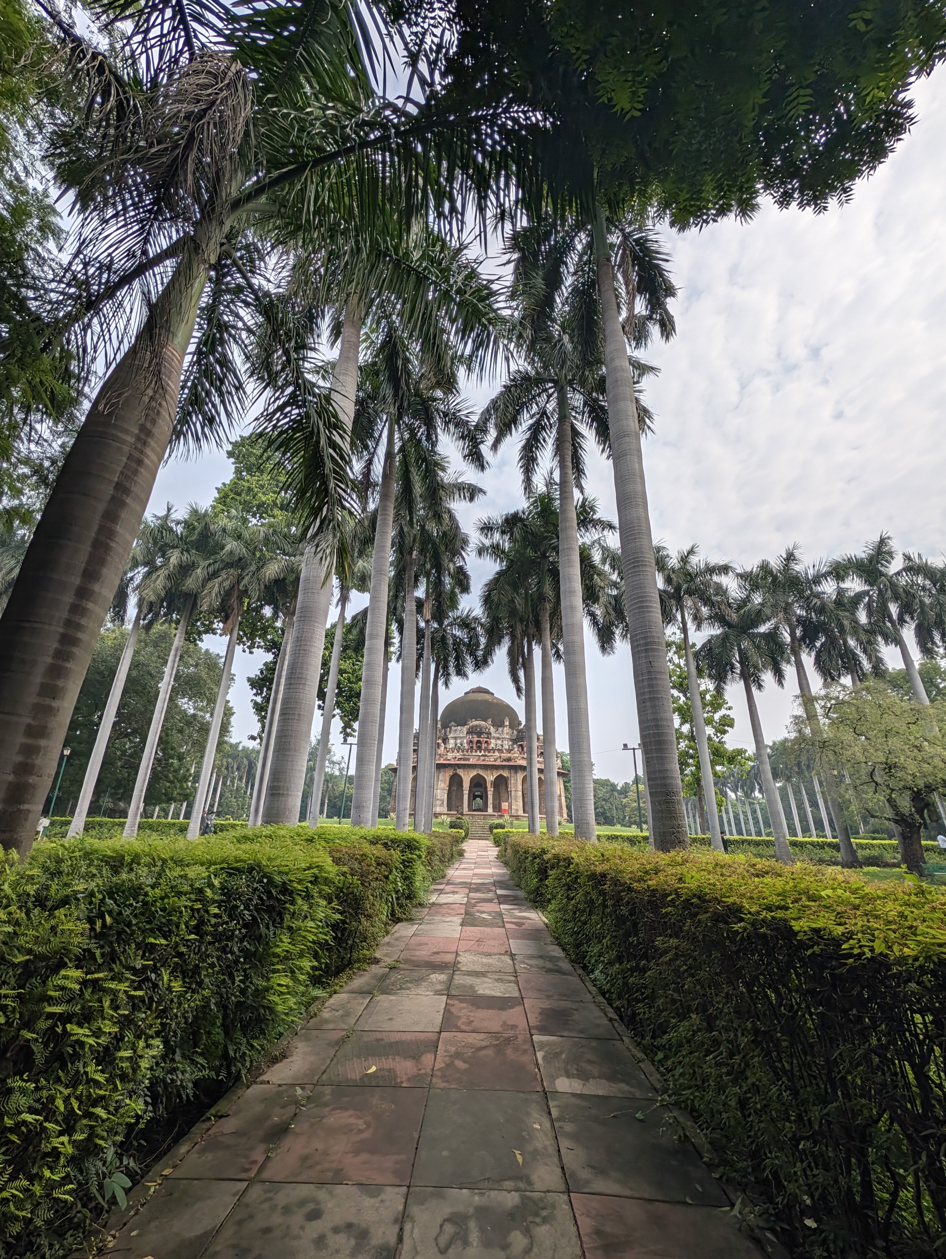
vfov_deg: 110.5
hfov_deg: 94.5
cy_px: 630
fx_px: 437
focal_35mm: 12
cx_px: 473
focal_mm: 2.02
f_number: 1.7
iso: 67
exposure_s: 1/4878
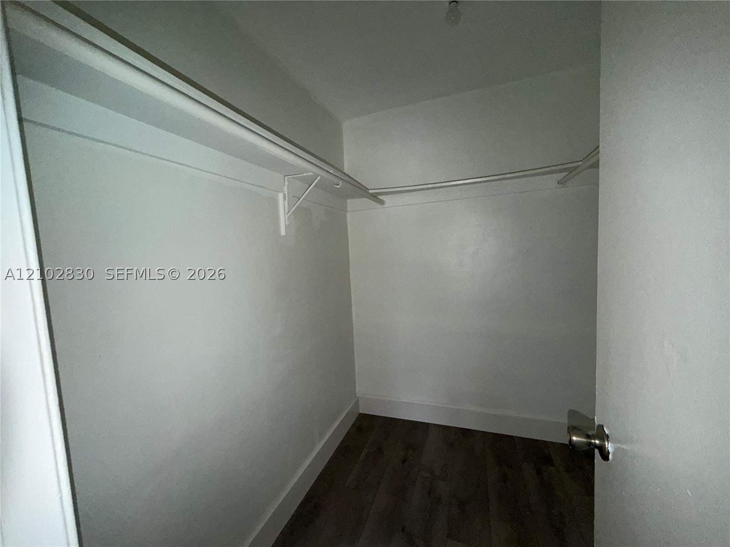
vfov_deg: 85.7
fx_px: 295
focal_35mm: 14
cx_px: 365
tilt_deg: -4.0
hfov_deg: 102.1
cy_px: 274
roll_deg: +3.0
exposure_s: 1/53
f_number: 2.2
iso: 250
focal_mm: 2.22
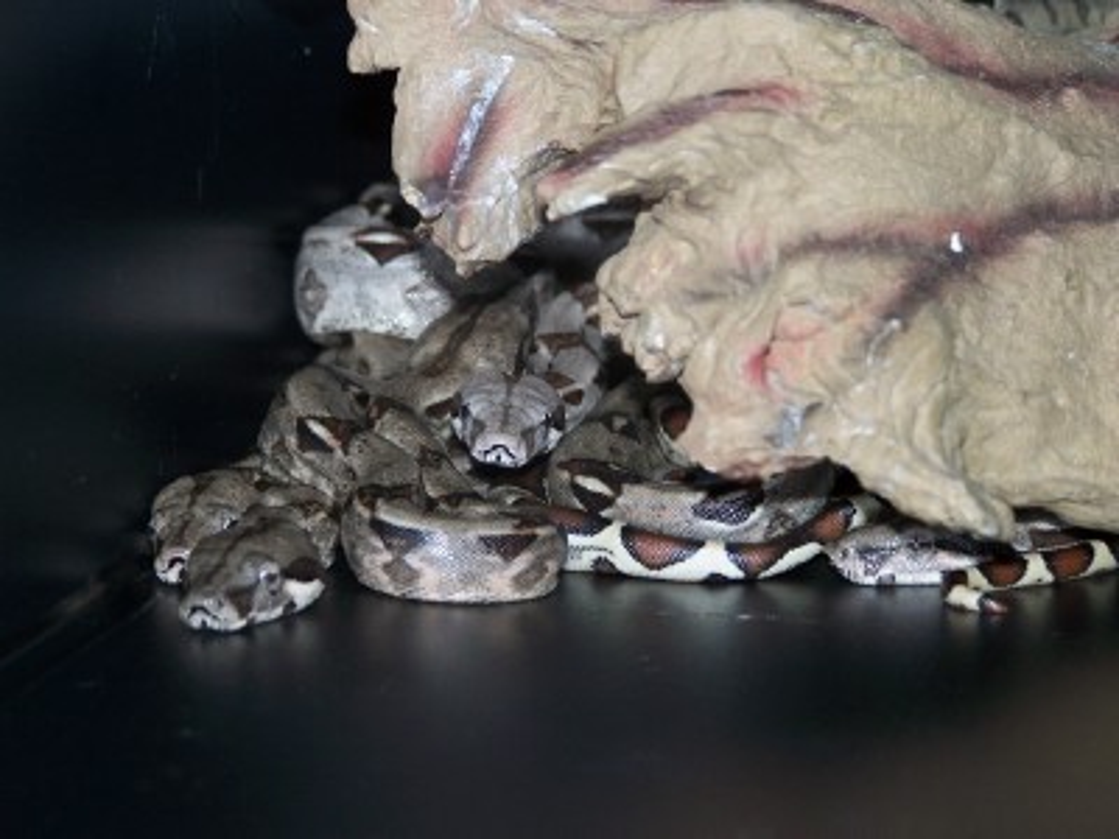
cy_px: 420
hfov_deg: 15.4
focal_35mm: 128
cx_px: 560
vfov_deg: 11.6
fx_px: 4138
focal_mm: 21.2
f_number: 3.2
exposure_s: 1/90
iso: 80
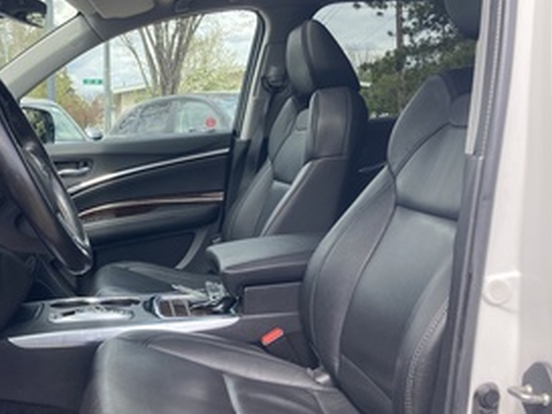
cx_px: 142
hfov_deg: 42.6
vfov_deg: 33.6
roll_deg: +0.8
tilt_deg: -4.2
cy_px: 187
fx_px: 686
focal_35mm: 43
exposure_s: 1/340
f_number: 1.8
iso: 20
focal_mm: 3.99
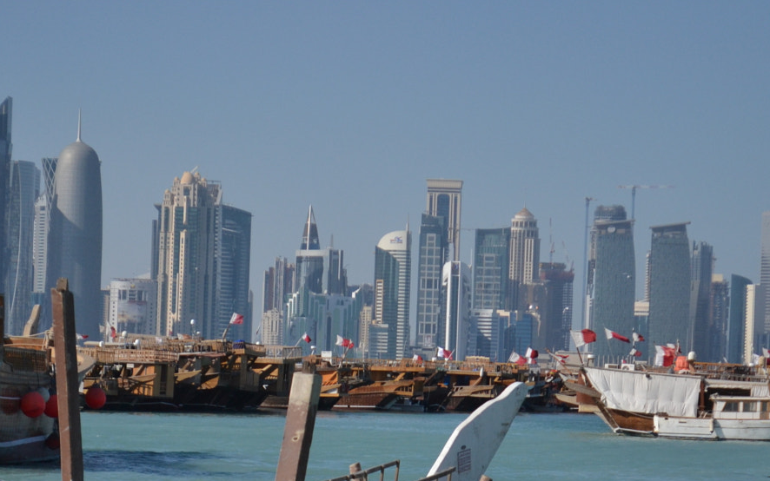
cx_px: 354
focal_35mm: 152
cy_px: 462
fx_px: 3188
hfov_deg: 13.8
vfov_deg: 8.6
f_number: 5.6
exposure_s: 1/4000
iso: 400
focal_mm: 55
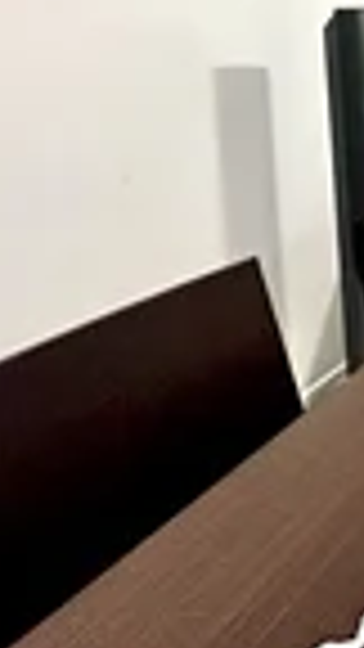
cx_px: 822
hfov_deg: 16.4
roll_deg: +0.2
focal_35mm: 41
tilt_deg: -5.6
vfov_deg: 44.4
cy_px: 52
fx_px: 704
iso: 320
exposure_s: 1/60
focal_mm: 2.22
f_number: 2.2
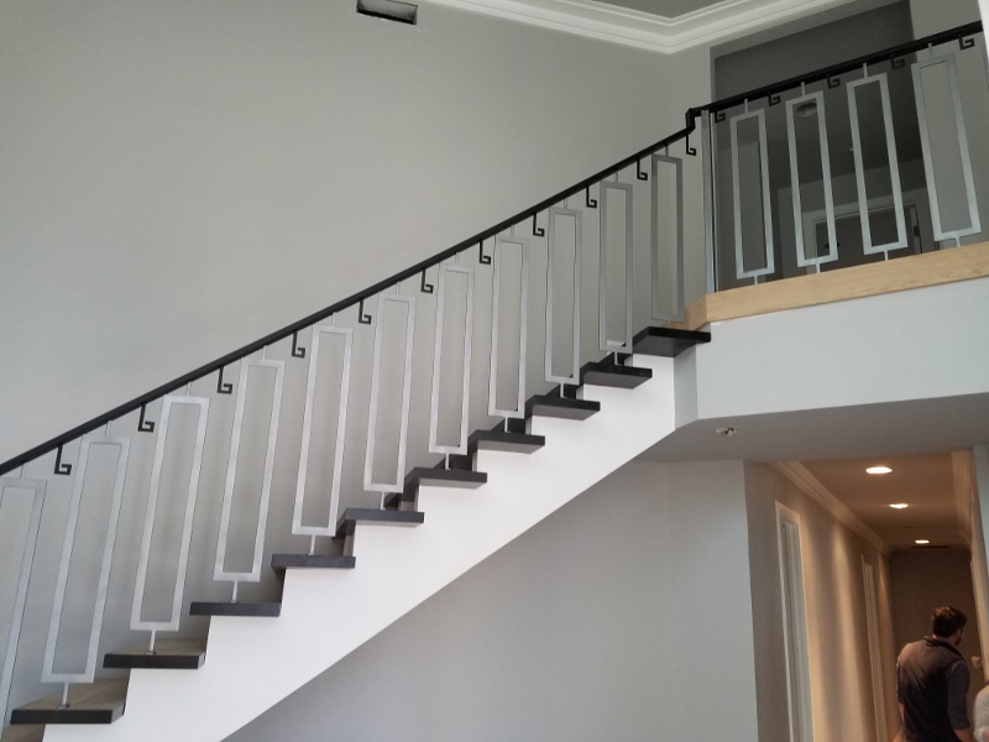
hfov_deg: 67.3
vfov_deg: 53.1
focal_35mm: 26
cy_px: 371
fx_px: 743
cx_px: 494
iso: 125
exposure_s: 1/60
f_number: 1.7
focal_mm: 4.2
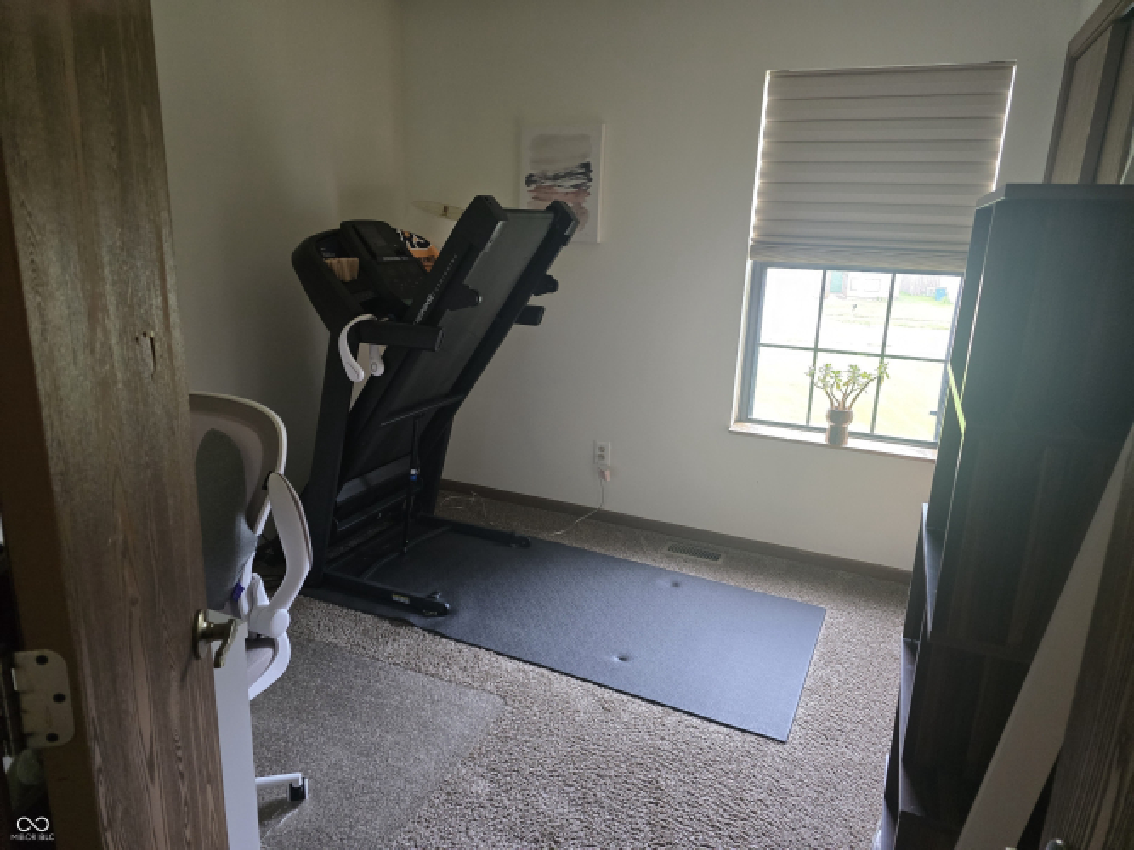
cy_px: 425
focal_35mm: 23
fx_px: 753
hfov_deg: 73.9
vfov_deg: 58.9
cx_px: 567
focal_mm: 6.3
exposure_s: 1/120
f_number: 1.7
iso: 640
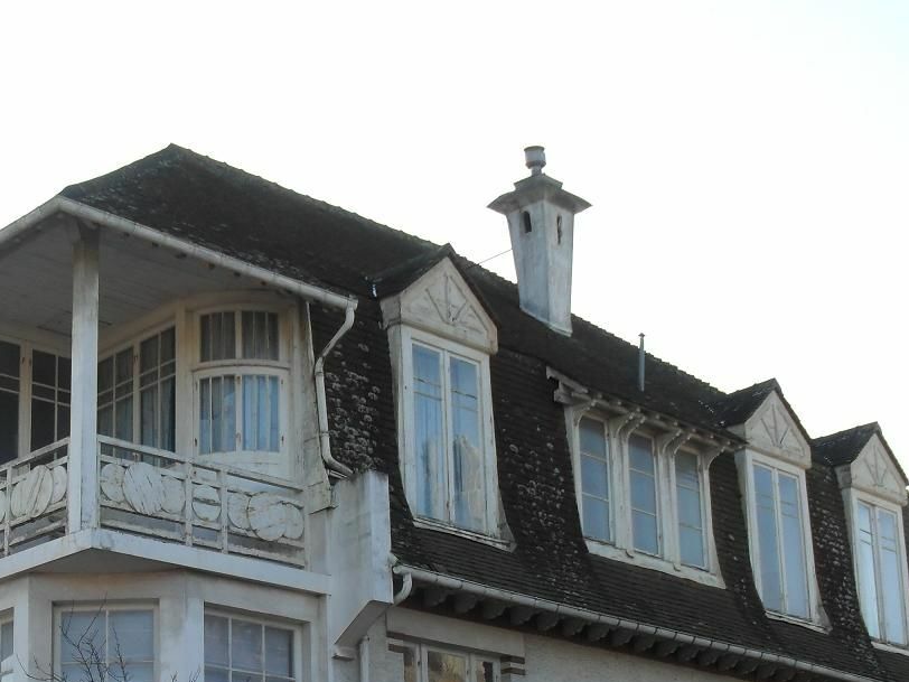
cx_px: 251
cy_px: 653
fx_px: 1812
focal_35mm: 69
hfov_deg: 27.8
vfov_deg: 20.7
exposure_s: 1/500
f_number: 3.2
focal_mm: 6.3
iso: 100
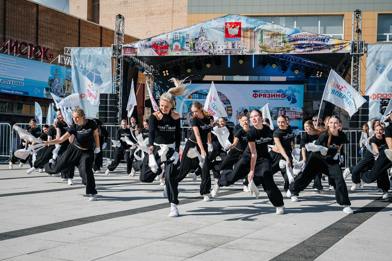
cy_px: 150
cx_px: 166
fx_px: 565
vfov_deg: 26.0
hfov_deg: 38.2
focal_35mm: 52
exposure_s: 1/400
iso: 100
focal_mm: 45
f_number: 7.1
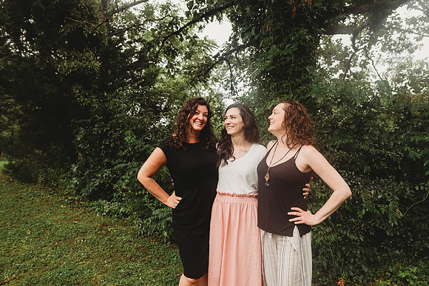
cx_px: 214
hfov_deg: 73.7
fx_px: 286
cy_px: 143
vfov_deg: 53.2
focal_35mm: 24
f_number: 3.5
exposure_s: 1/160
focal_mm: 24
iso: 400
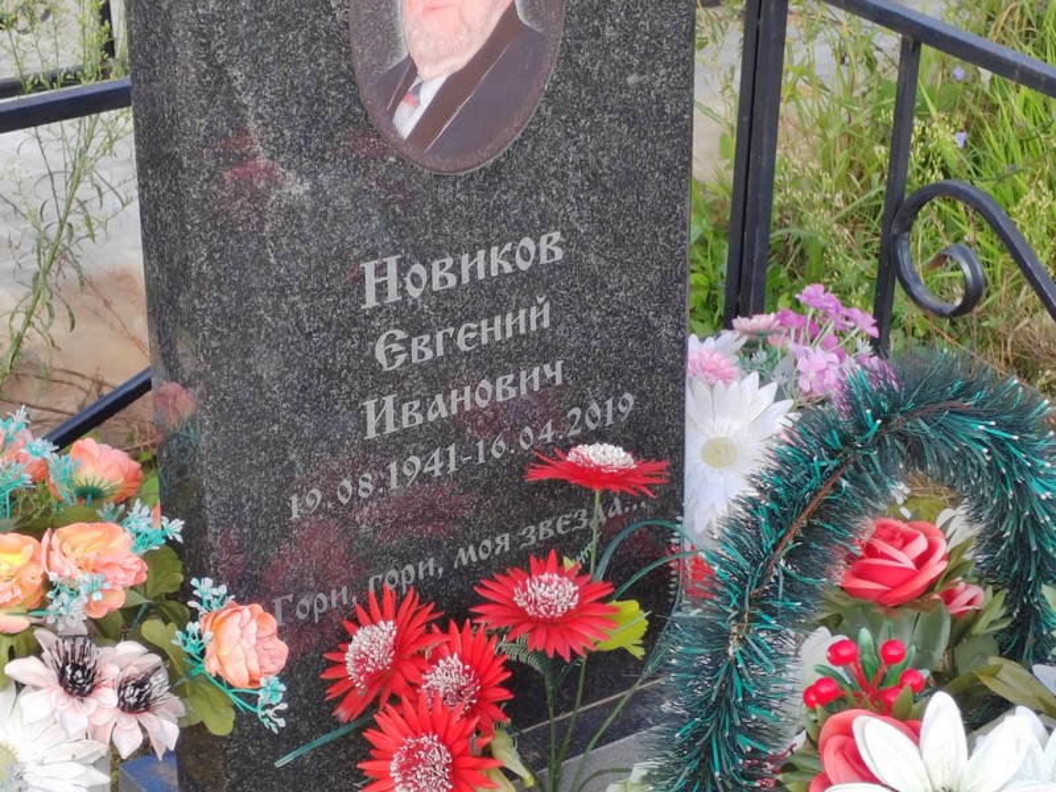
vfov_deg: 18.9
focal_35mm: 78
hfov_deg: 25.0
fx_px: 2379
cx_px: 528
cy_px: 396
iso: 100
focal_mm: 5.52
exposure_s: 1/260
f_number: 1.9
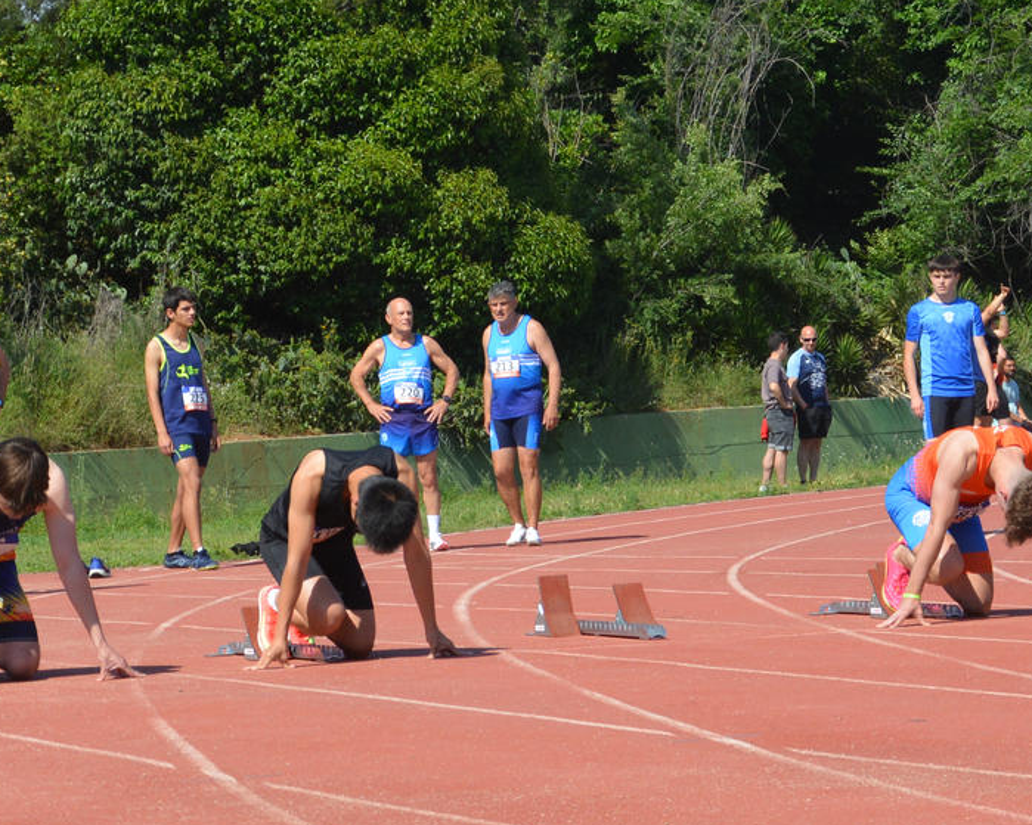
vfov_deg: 11.7
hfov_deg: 14.6
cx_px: 391
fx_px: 4031
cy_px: 495
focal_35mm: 132
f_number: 6.3
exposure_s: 1/1600
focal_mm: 32
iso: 400
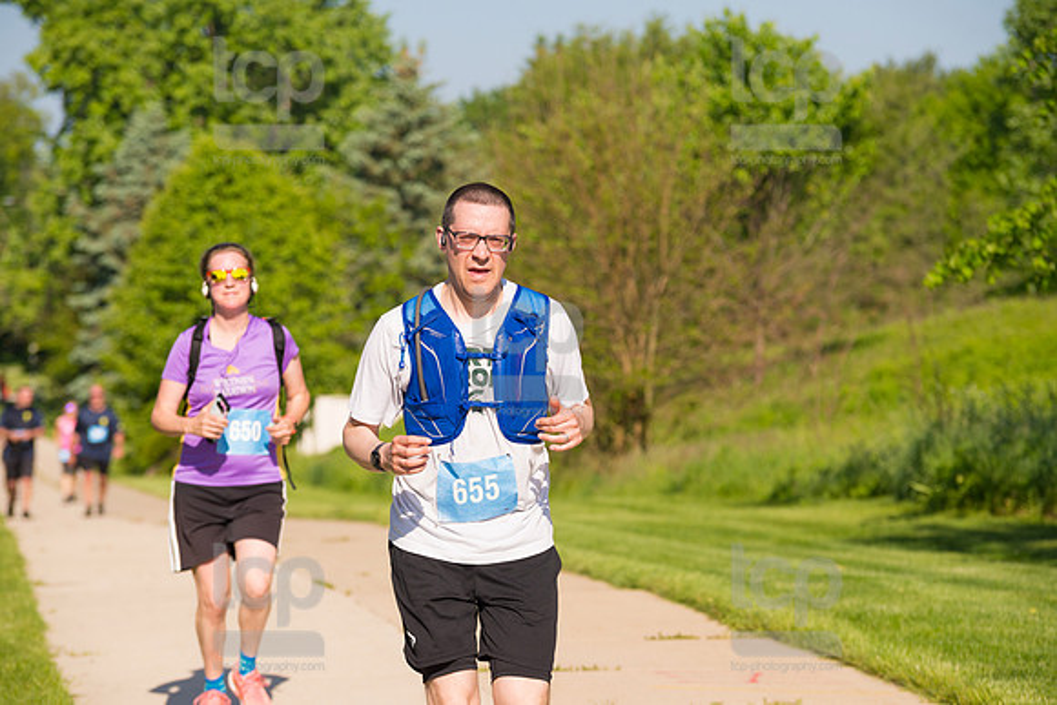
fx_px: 4258
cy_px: 352
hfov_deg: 14.2
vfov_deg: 9.5
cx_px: 528
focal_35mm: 145
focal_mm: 145
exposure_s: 1/2000
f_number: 5.6
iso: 400
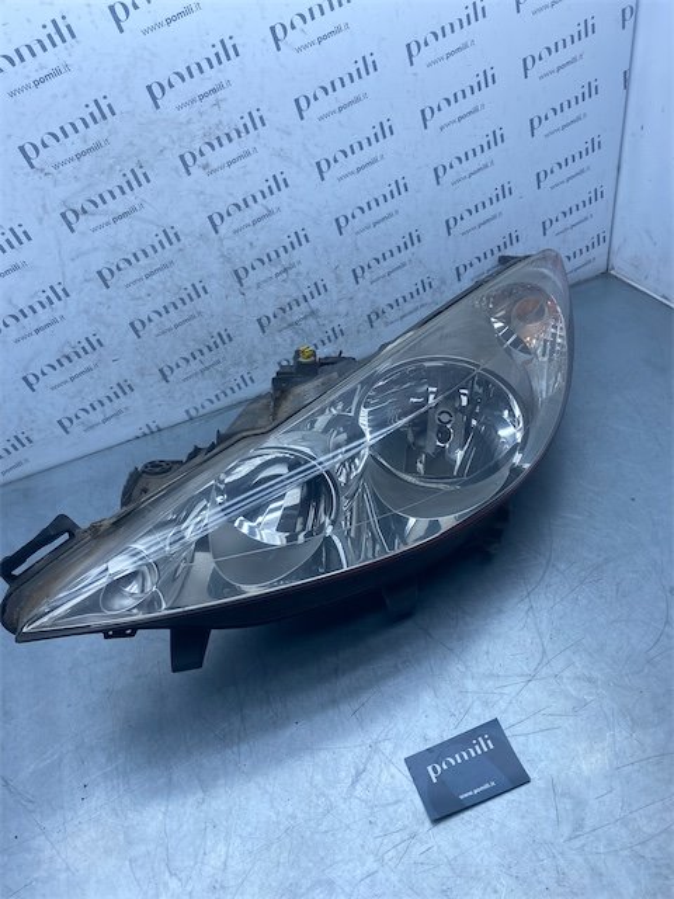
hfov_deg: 53.1
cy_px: 450
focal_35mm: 26
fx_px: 675
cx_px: 337
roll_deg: +9.5
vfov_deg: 67.3
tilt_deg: -38.6
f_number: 1.8
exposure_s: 1/998
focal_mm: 4.25
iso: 32
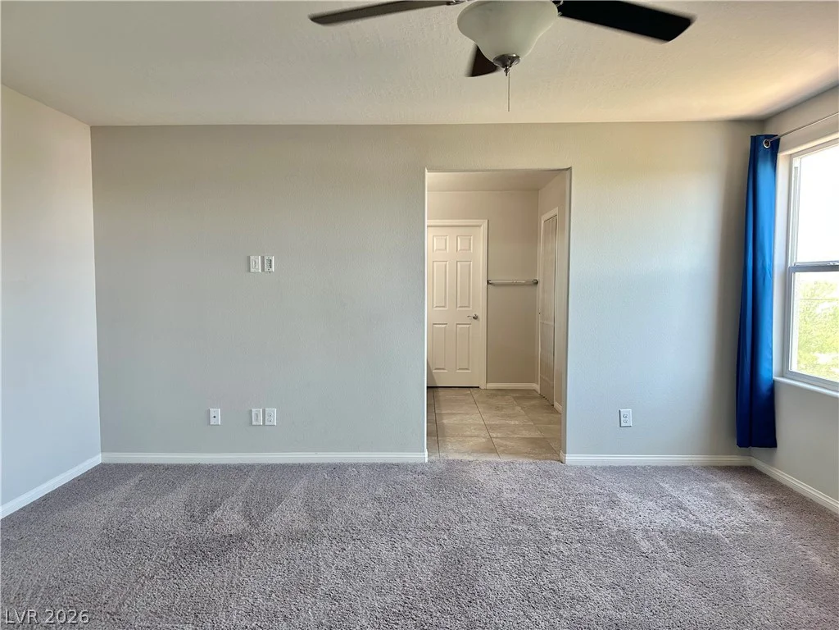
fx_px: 582
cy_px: 315
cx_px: 420
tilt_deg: -1.5
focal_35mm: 24
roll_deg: +0.6
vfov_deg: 56.8
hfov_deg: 71.6
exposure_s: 1/120
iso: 125
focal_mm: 6.86
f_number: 1.78
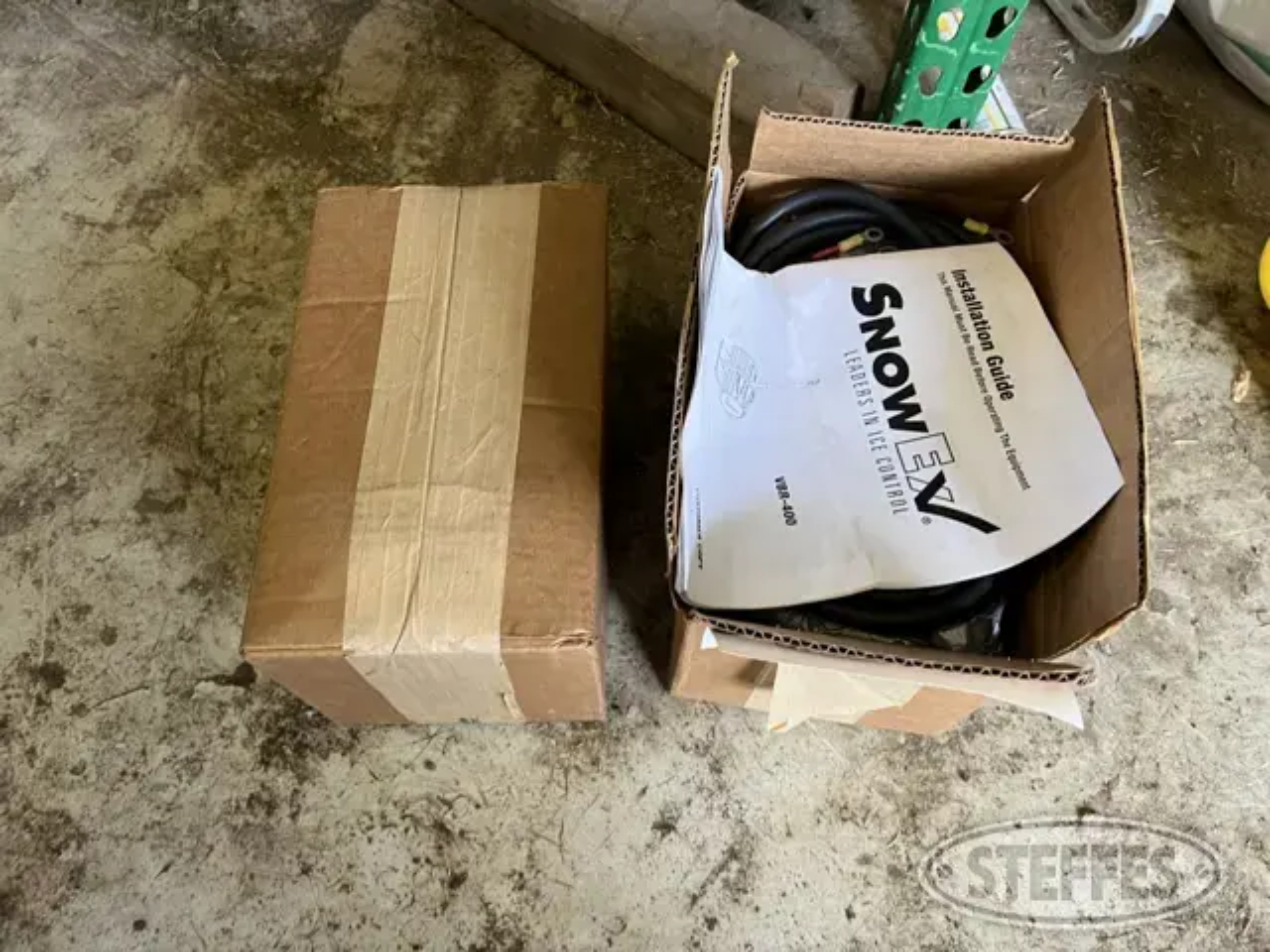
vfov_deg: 53.1
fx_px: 954
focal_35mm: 26
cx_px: 635
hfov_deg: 67.3
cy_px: 476
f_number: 1.5
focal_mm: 5.7
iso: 80
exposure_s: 1/60
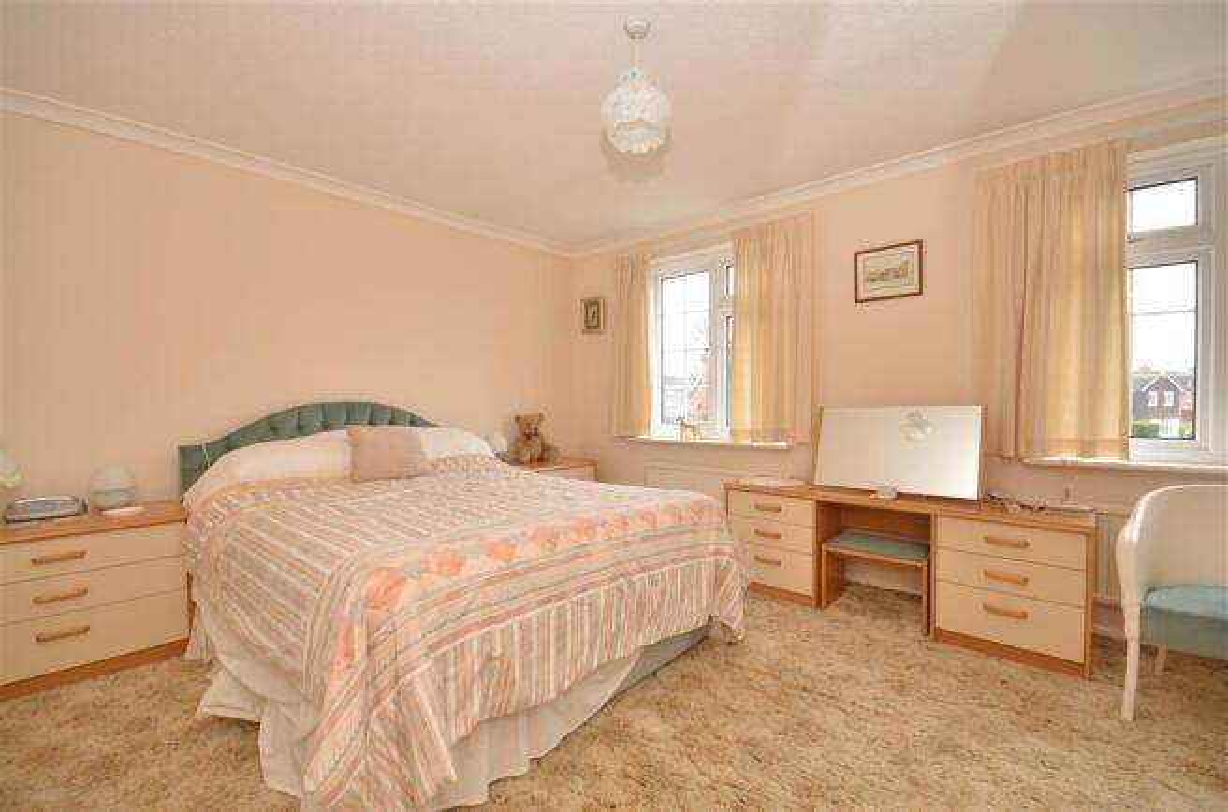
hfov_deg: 100.5
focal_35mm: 15
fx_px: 510
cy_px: 406
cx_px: 614
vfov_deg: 77.0
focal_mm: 10
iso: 640
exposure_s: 1/2.5
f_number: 9
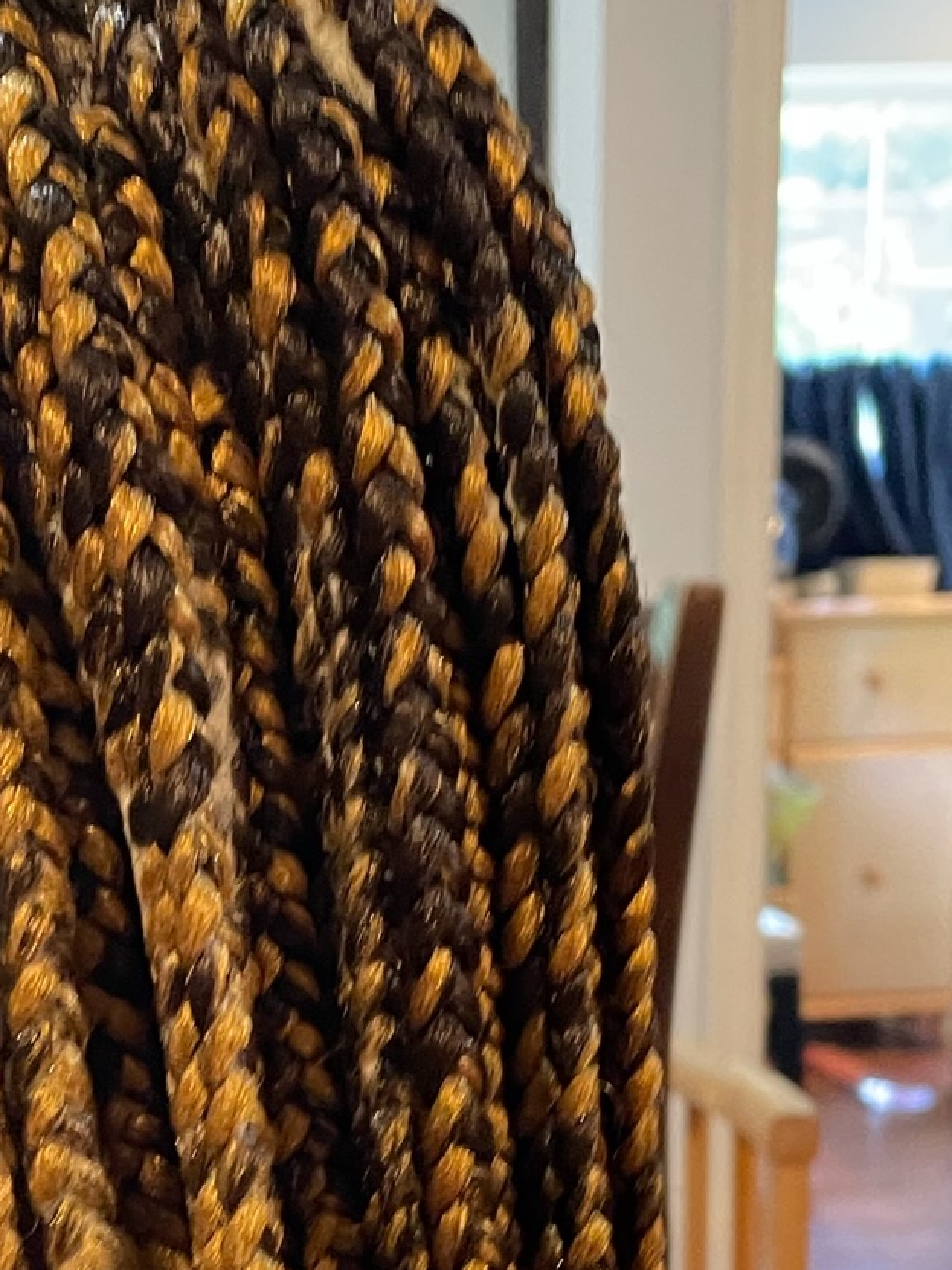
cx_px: 156
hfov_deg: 22.5
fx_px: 2347
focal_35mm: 64
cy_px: 1092
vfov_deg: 29.3
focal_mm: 4.2
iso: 500
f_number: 1.6
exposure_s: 1/30
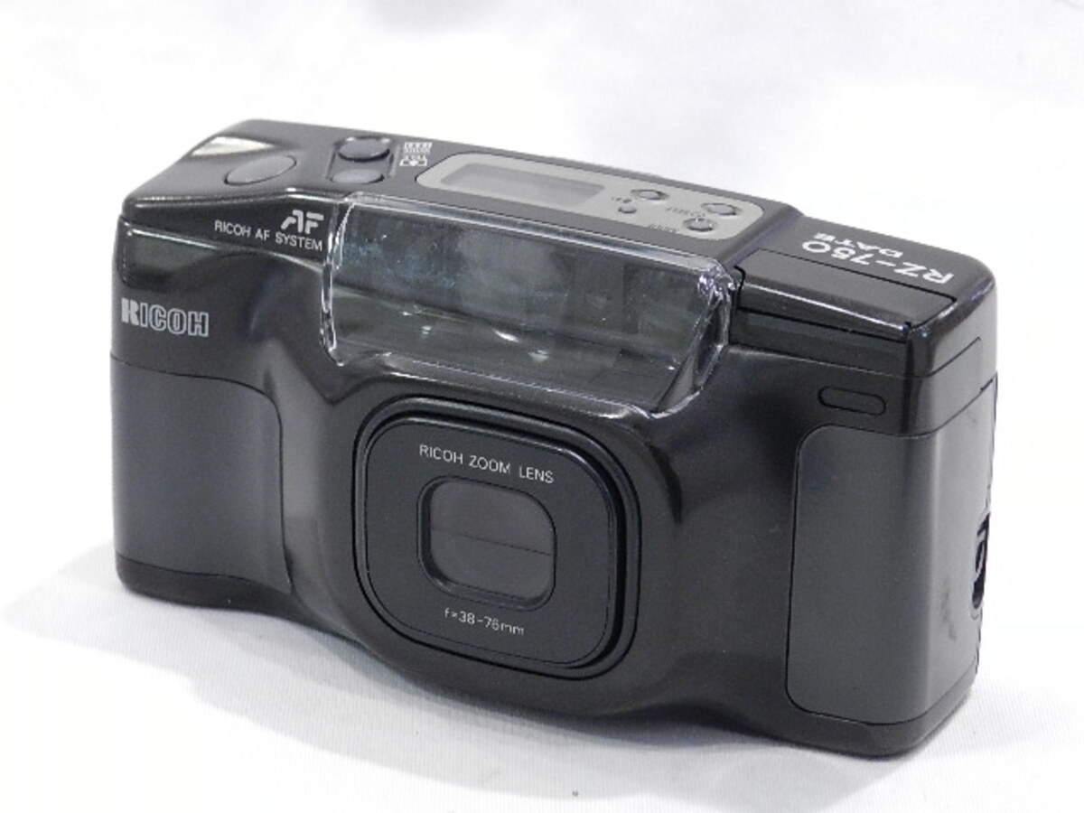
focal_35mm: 115
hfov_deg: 17.1
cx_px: 542
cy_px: 406
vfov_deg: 12.9
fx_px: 3601
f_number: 4.8
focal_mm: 20.5
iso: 800
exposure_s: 1/25
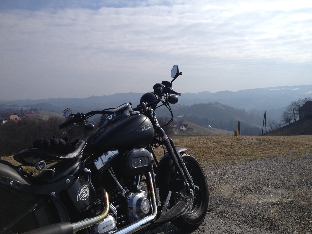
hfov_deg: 52.6
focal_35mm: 35
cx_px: 156
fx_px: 315
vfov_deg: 40.7
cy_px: 117
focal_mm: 4.28
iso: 50
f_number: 2.4
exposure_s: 1/3067
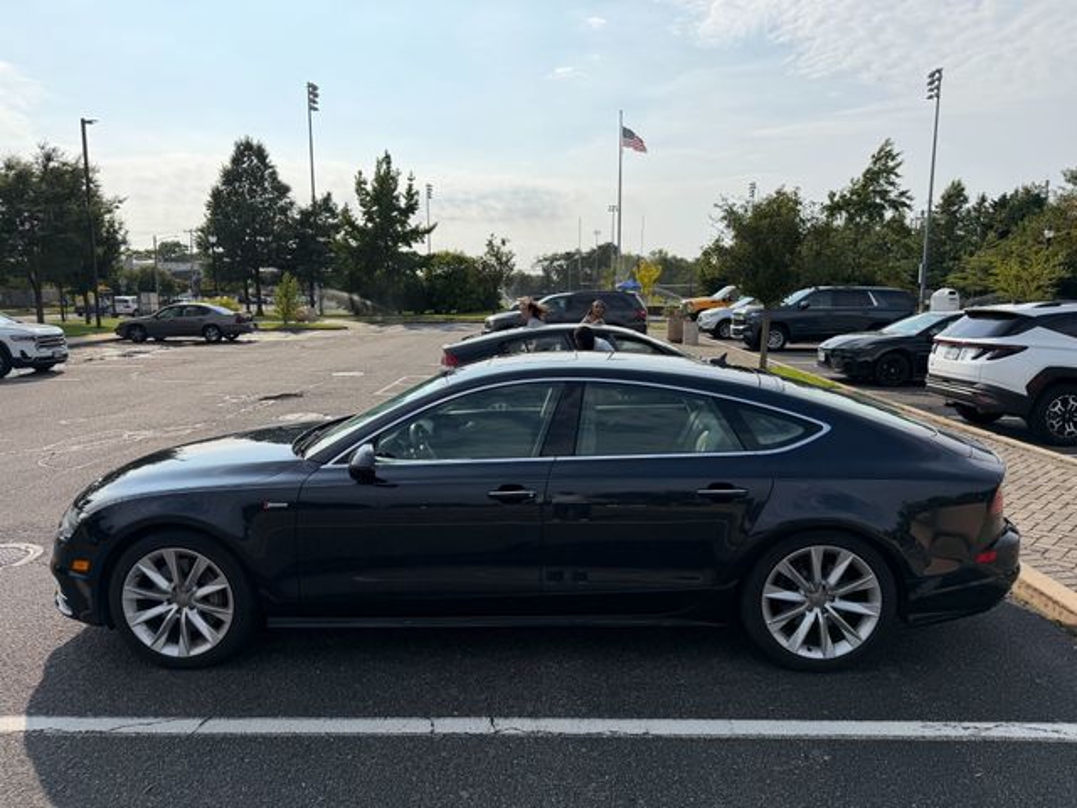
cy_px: 404
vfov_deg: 56.8
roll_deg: +0.6
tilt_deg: -7.1
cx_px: 538
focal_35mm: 24
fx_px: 747
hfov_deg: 71.6
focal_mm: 6.76
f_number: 1.78
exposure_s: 1/11905
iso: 100
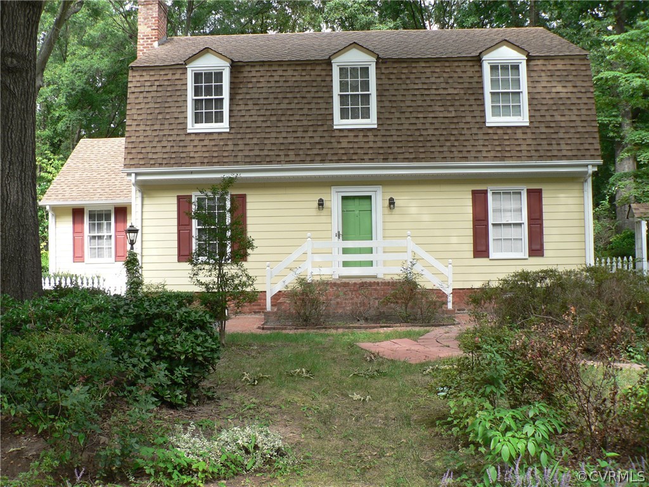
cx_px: 324
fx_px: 694
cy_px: 244
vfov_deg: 38.7
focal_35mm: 37
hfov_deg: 50.1
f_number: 3.6
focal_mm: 6.2
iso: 80
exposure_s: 1/100
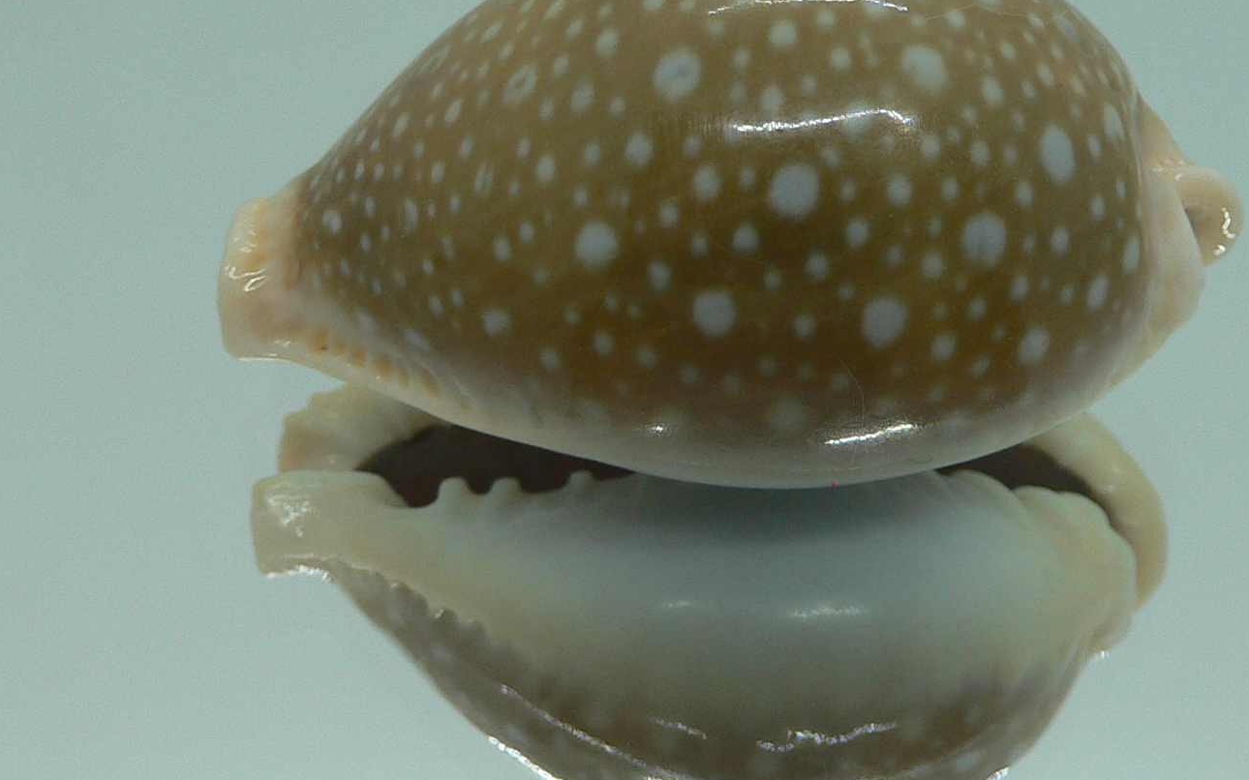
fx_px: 1974
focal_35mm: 58
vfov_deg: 22.3
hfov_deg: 35.0
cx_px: 724
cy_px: 341
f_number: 2.8
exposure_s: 1/60
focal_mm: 4.6
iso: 80
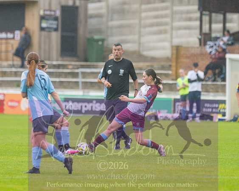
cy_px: 96
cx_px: 119
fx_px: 2629
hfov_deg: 5.2
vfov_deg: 4.2
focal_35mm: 372
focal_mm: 220
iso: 320
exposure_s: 1/1600
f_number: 2.8
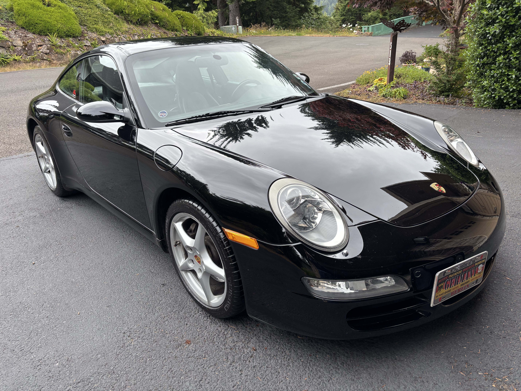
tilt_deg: -29.1
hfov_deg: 67.3
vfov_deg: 53.1
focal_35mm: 26
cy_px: 196
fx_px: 391
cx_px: 260
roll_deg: +3.4
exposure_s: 1/865
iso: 50
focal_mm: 5.96
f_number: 1.6
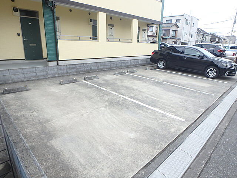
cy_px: 89
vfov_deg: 63.4
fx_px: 144
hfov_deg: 79.0
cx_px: 118
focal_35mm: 21
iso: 125
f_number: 3.5
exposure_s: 1/250
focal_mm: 3.7
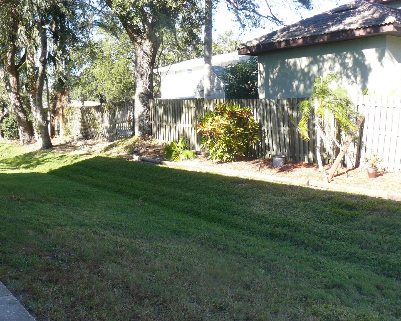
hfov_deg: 46.8
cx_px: 207
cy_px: 158
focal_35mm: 39
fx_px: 463
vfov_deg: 38.2
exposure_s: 1/125
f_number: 4
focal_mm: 6
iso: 100
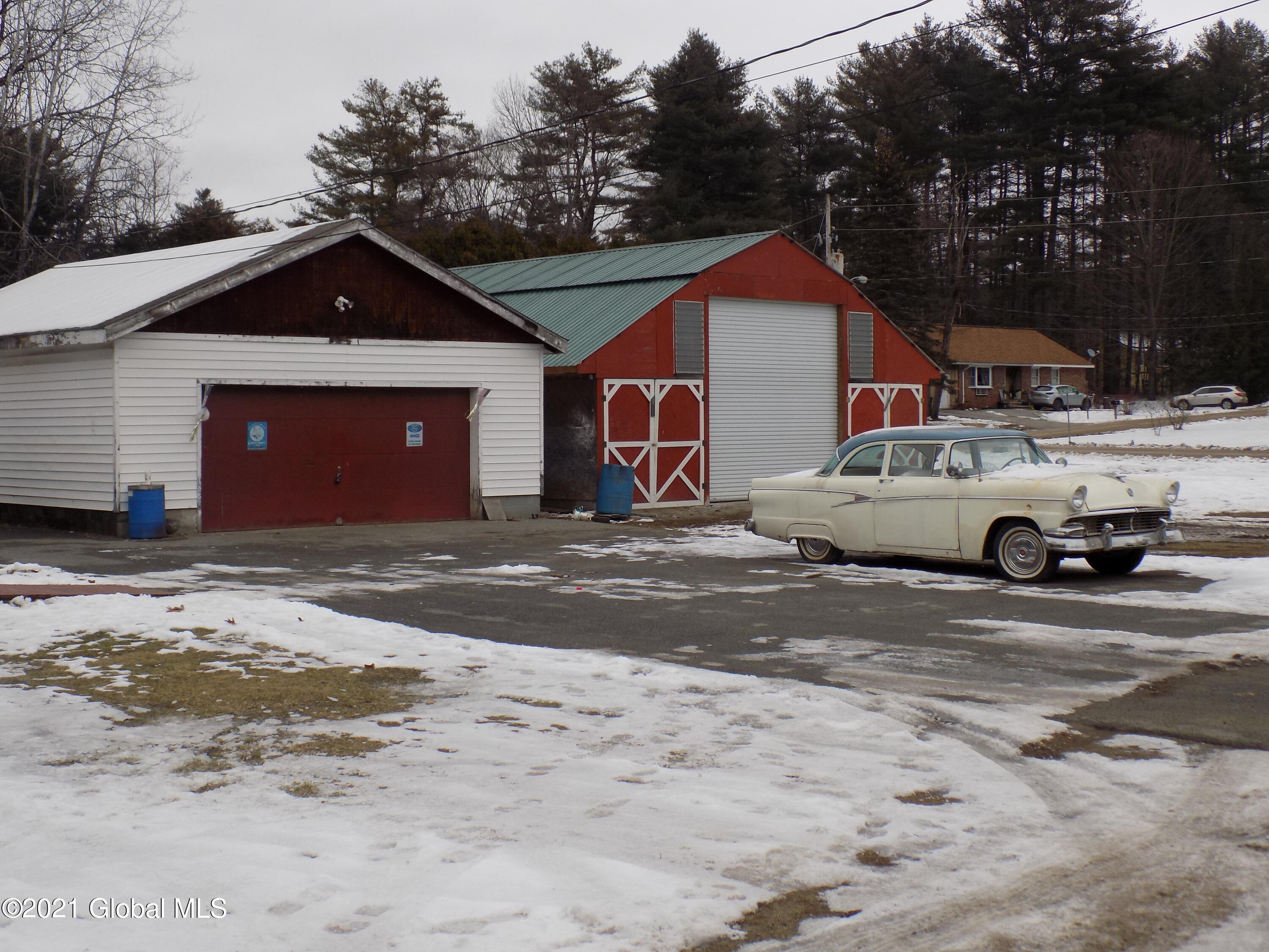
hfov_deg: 41.2
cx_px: 634
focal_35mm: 46
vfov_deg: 31.5
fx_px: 1686
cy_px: 476
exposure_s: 1/200
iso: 80
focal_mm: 8.1
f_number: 3.7
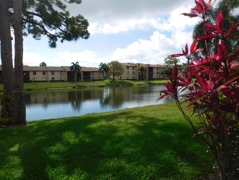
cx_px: 120
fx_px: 159
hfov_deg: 73.9
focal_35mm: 23
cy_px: 90
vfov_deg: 58.9
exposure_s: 1/500
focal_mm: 4
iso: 125
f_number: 6
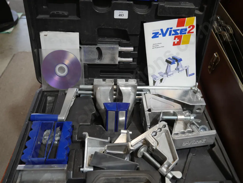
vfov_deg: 44.2
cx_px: 122
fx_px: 225
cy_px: 92
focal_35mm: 32
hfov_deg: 56.8
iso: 200
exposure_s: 1/60
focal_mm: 16
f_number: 3.6
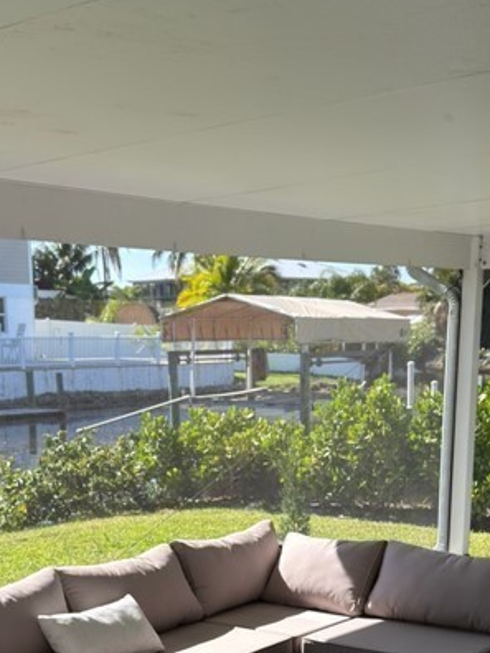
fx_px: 1170
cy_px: 615
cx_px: 239
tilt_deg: -14.5
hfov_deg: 23.6
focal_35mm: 62
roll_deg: +0.4
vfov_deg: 29.6
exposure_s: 1/1022
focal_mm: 6.76
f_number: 1.78
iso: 64
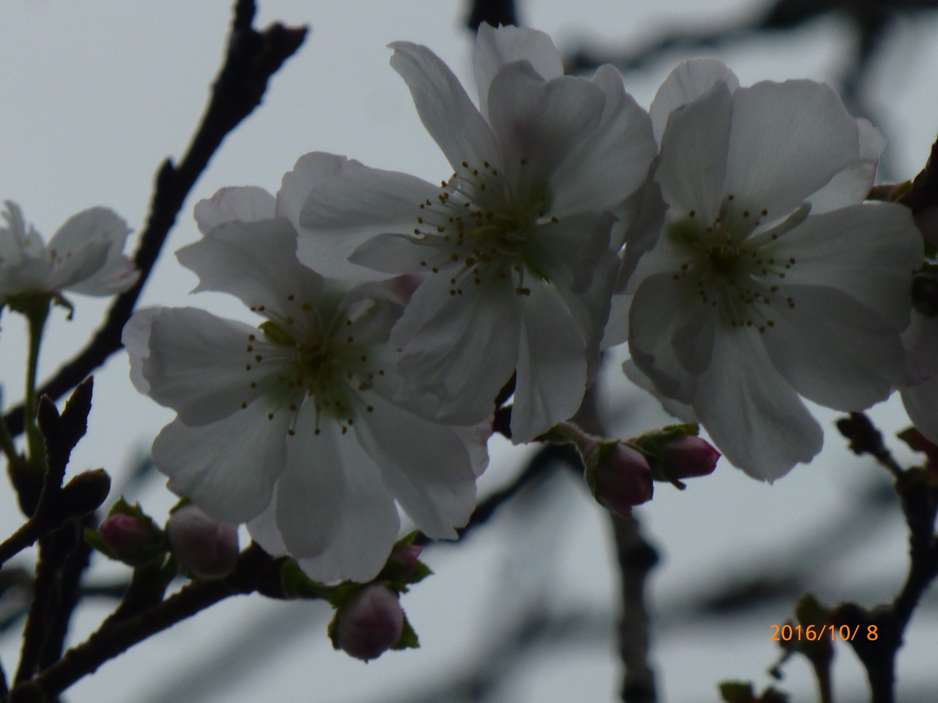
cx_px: 469
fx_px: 22762
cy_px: 352
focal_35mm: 840
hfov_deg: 2.4
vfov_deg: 1.8
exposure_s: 1/125
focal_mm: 86
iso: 100
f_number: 6.4
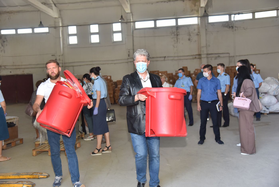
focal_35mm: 38
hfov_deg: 50.7
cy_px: 94
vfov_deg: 35.1
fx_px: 295
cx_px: 140
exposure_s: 1/200
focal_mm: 38
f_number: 4
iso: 1000
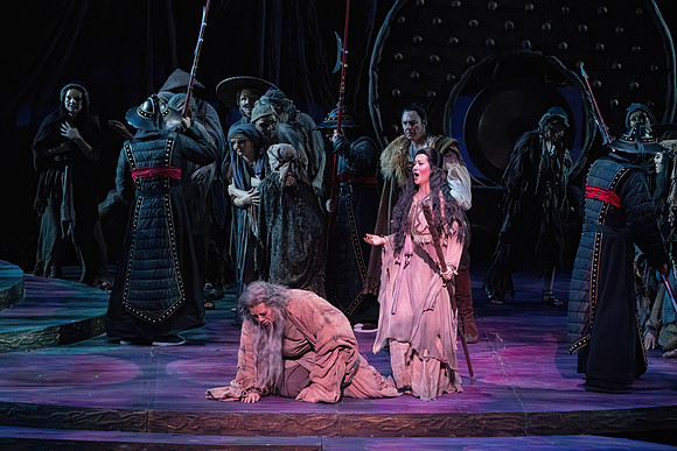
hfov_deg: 10.3
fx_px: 3762
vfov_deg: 6.9
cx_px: 338
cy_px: 226
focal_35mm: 200
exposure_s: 1/320
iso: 20000
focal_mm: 200
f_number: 9
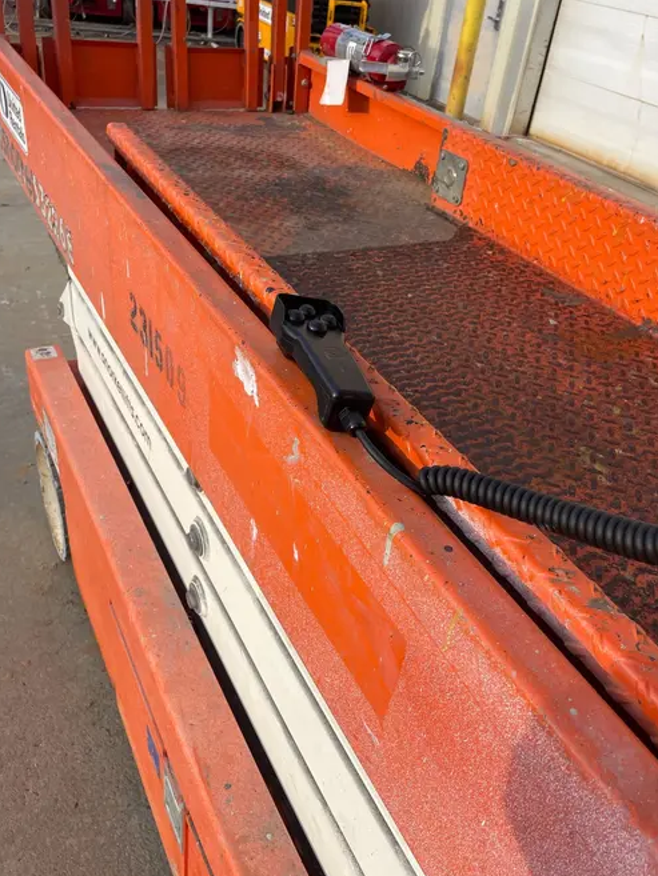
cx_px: 355
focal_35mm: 29
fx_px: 735
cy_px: 425
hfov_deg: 48.2
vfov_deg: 61.6
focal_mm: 4.2
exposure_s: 1/955
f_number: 1.6
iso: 32
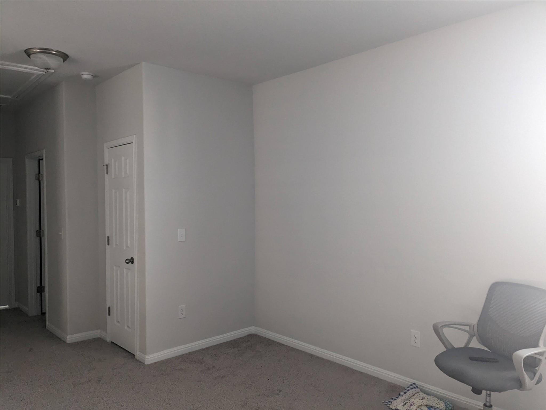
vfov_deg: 51.4
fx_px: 426
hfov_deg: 65.3
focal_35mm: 27
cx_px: 273
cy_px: 205
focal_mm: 4.38
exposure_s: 1/50
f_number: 1.73
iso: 240
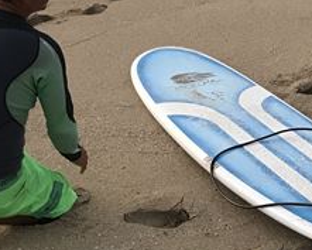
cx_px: 322
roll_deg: -3.1
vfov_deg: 15.3
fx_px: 915
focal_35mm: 99
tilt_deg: -24.2
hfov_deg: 18.8
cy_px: -7
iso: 32
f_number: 1.8
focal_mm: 3.99
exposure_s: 1/30
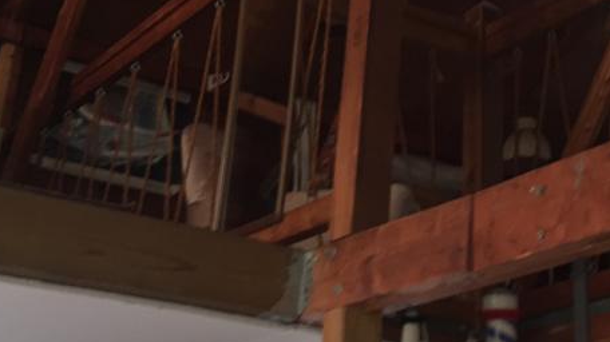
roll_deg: -2.5
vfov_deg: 16.8
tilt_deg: +21.9
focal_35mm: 71
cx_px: 409
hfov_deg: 29.5
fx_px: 1148
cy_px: 72
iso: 100
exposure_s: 1/24
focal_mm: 4.15
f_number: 2.2
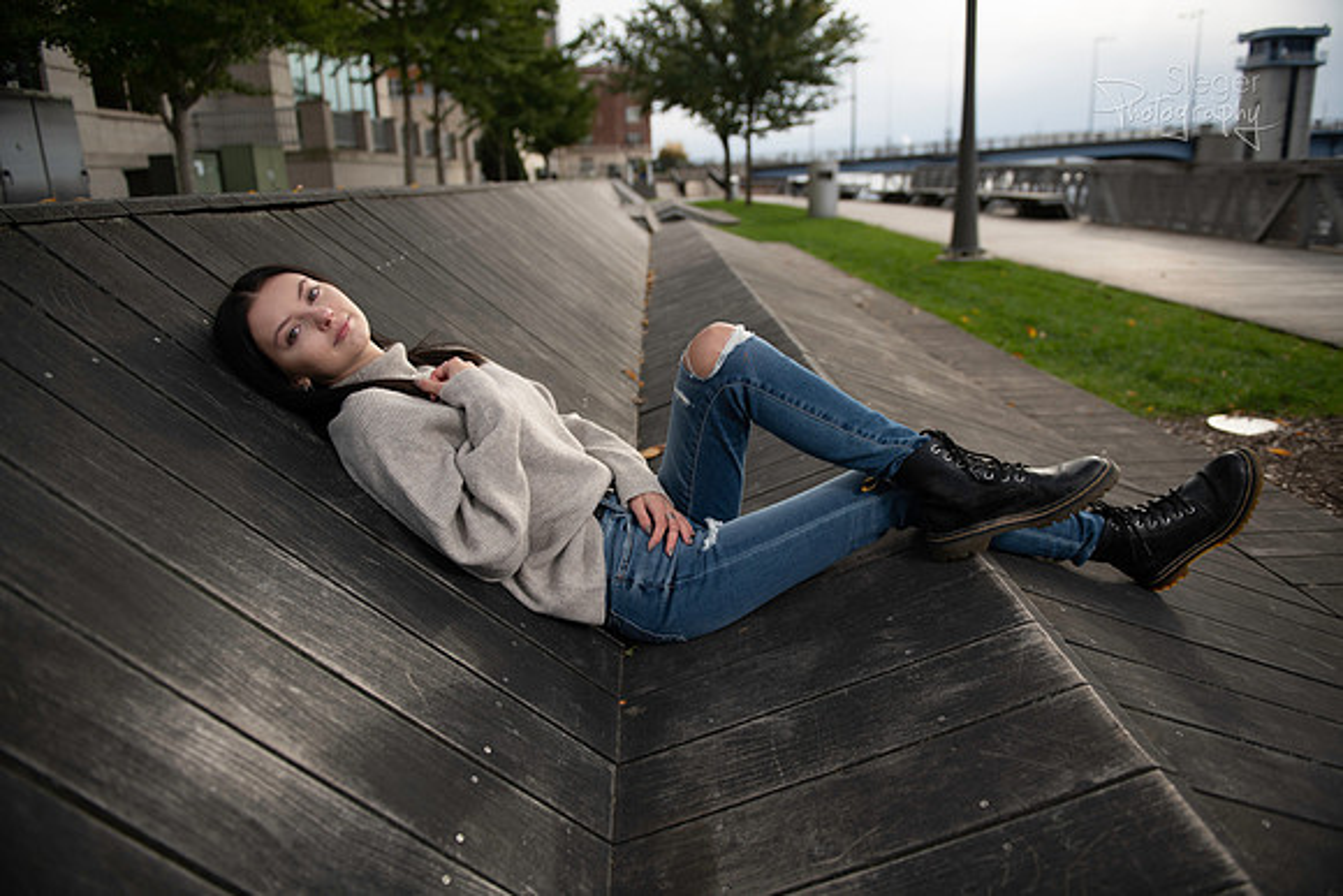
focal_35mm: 24
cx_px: 672
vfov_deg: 53.2
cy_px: 448
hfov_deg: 73.7
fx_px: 896
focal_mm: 24
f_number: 2.8
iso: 100
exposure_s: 1/800
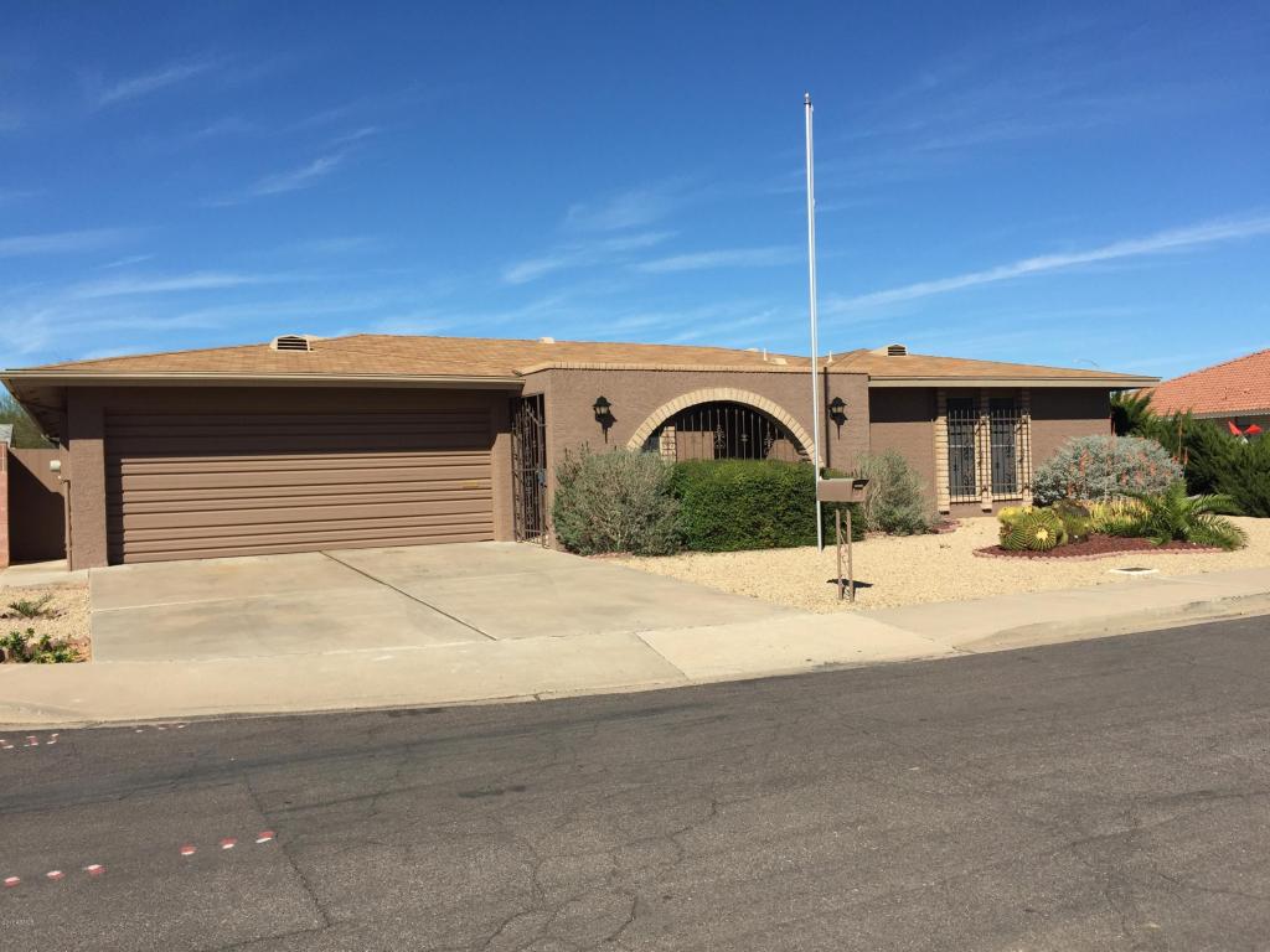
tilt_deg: -0.5
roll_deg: +0.6
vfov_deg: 48.2
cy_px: 476
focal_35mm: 29
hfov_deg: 61.7
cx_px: 635
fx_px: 1064
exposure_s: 1/2825
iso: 32
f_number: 2.2
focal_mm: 4.15
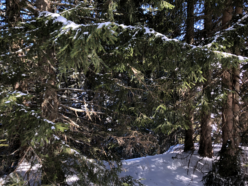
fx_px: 222
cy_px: 98
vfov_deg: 45.4
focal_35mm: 31
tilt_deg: -5.3
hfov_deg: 58.2
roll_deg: +1.3
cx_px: 136
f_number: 1.8
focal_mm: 4
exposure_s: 1/120
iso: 50
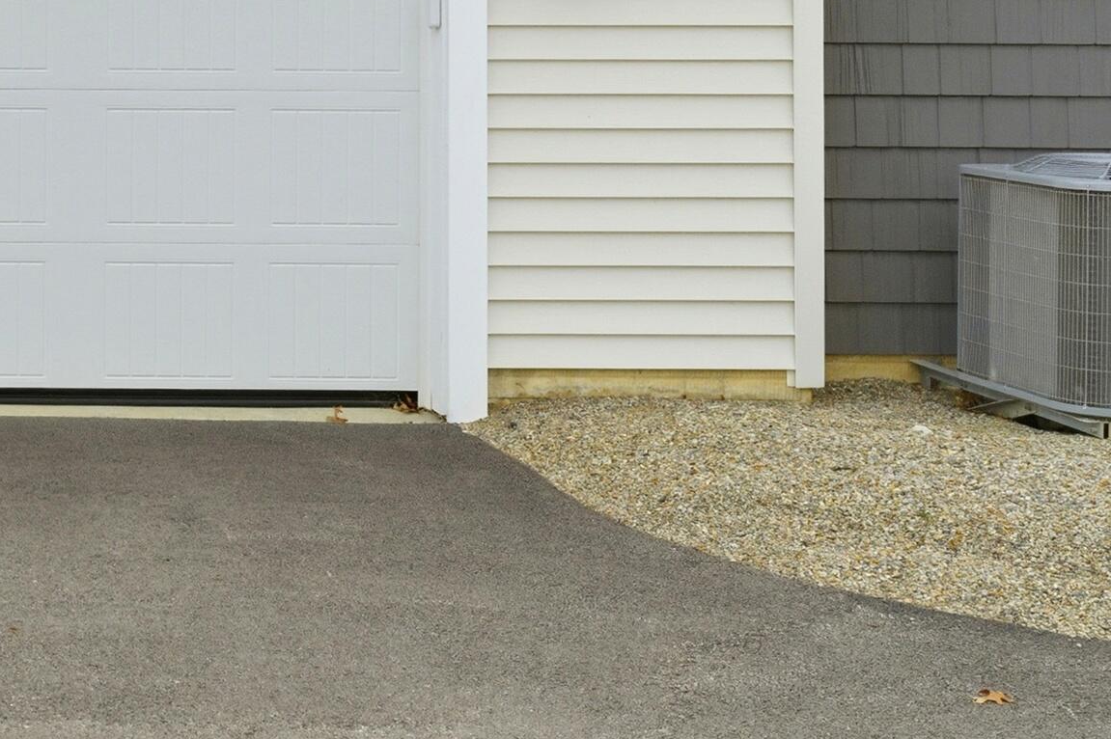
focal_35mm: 73
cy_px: -86
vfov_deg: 17.9
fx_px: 2251
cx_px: -298
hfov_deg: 24.5
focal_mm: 28
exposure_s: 1/800
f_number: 10
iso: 400
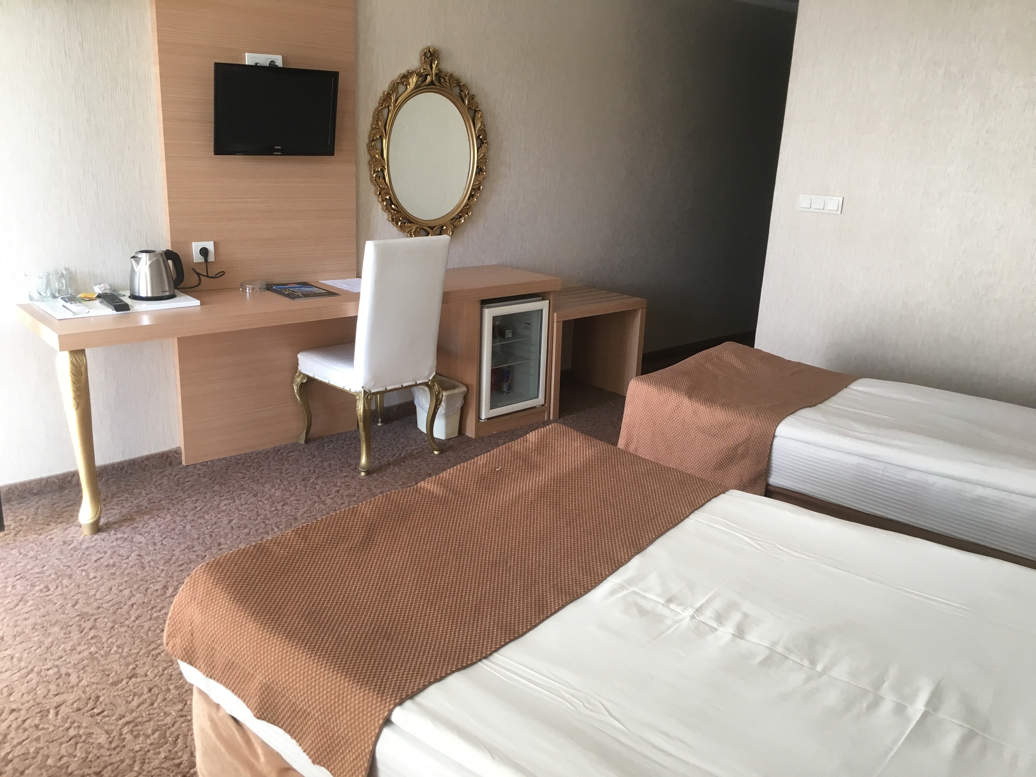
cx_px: 518
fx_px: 868
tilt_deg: -17.6
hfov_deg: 61.7
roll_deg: -2.6
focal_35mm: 29
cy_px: 388
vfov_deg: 48.2
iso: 40
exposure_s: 1/33
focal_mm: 4.15
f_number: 2.2
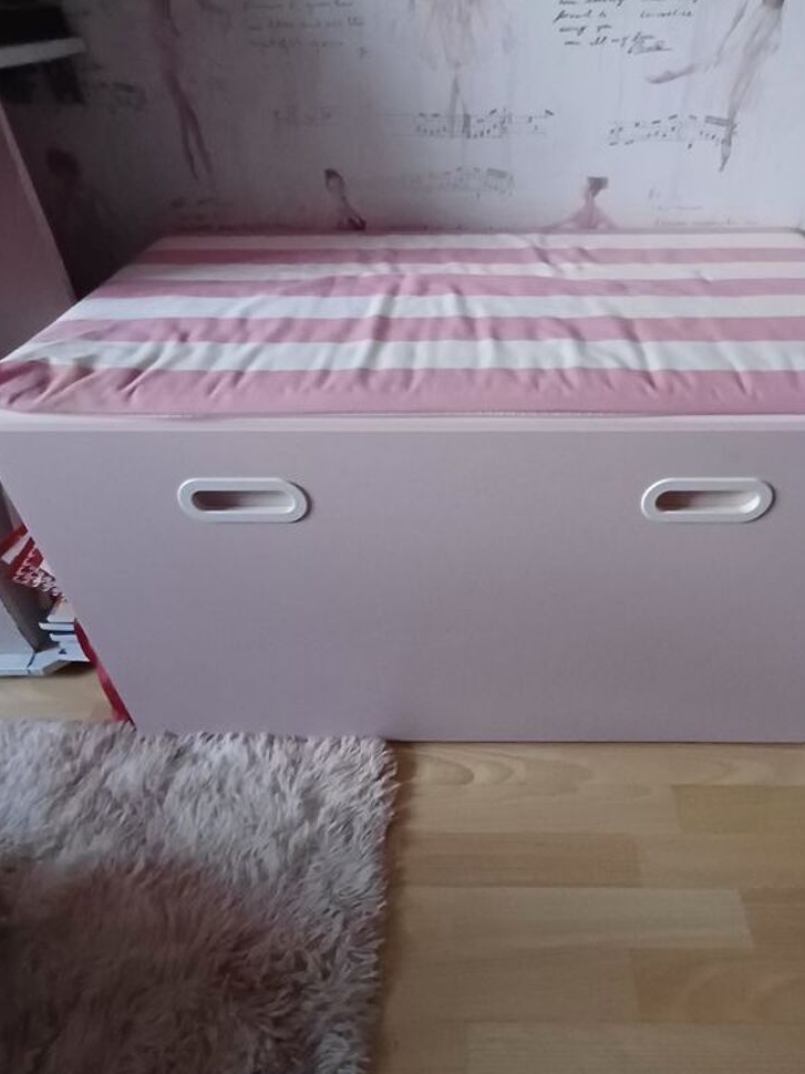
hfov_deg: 60.7
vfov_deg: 76.4
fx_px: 682
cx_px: 468
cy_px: 528
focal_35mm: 22
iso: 640
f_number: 2.2
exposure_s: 1/14
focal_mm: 1.64
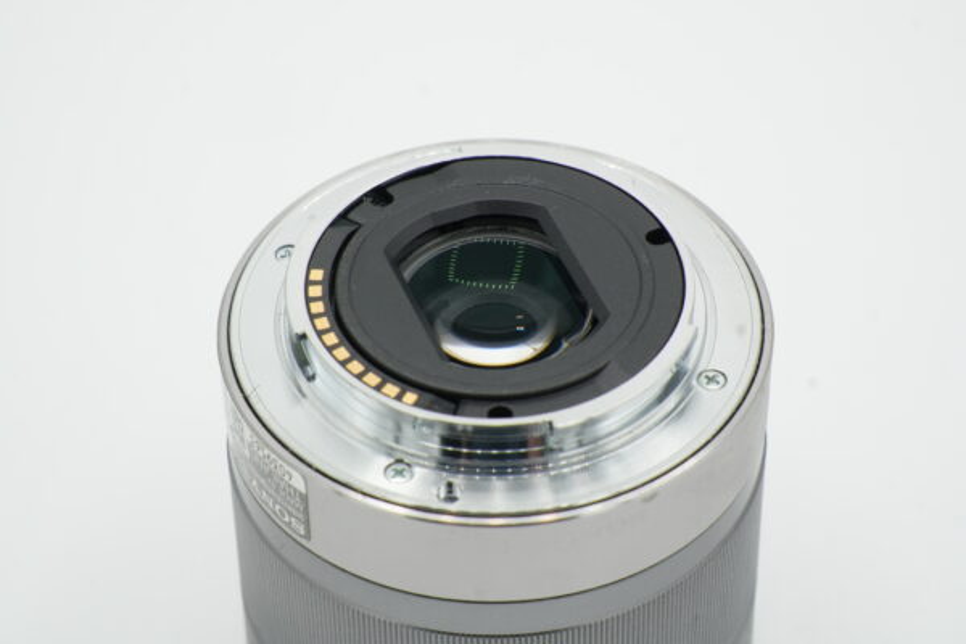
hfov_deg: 19.5
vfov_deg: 13.0
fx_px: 2817
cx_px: 483
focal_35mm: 105
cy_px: 322
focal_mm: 70
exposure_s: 1/250
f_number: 13
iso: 800
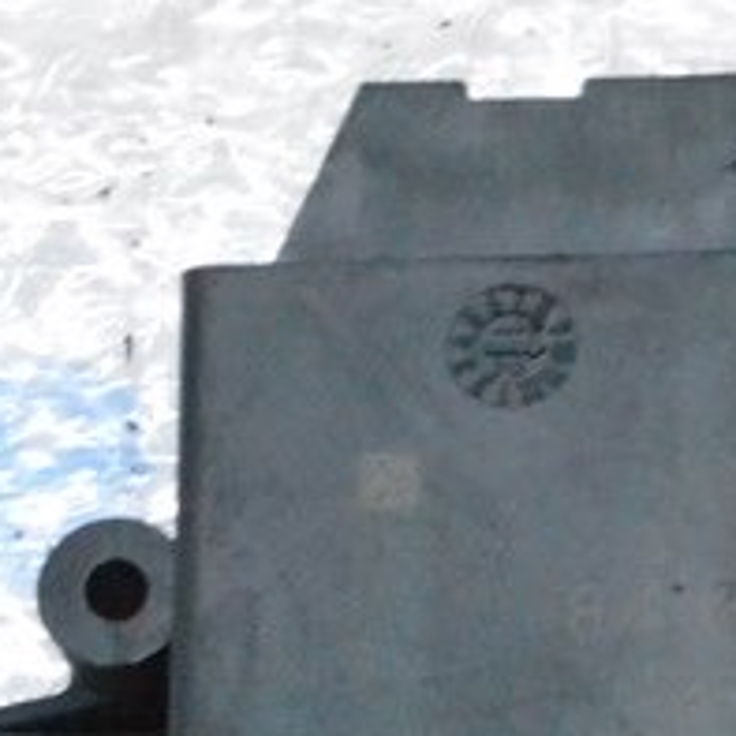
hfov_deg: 6.2
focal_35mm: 279
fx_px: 6711
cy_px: 786
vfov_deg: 6.3
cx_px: 1233
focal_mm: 42
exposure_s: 1/160
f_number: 11
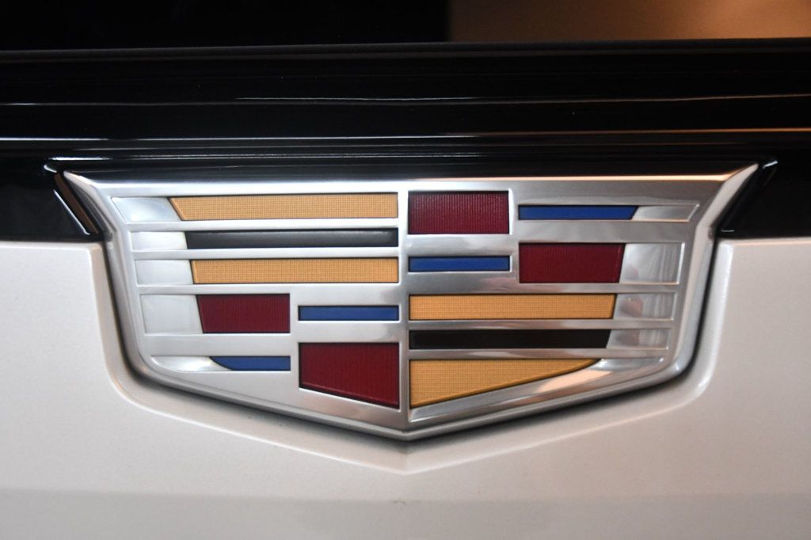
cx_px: 406
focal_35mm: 40
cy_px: 270
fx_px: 901
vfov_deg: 33.4
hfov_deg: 48.5
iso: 2200
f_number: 4
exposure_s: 1/125
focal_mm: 27
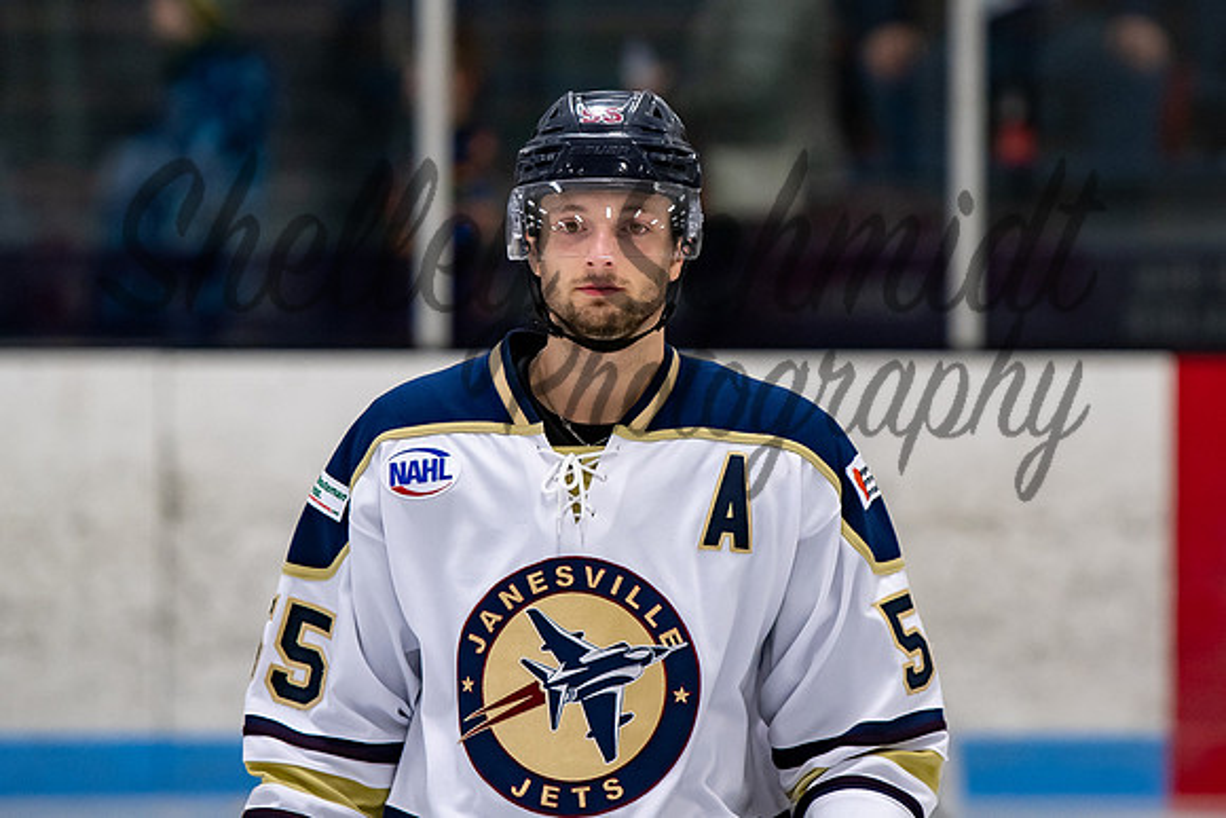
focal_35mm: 345
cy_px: 318
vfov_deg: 4.0
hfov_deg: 6.0
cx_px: 648
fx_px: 11735
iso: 800
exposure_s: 1/800
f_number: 3.2
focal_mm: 185
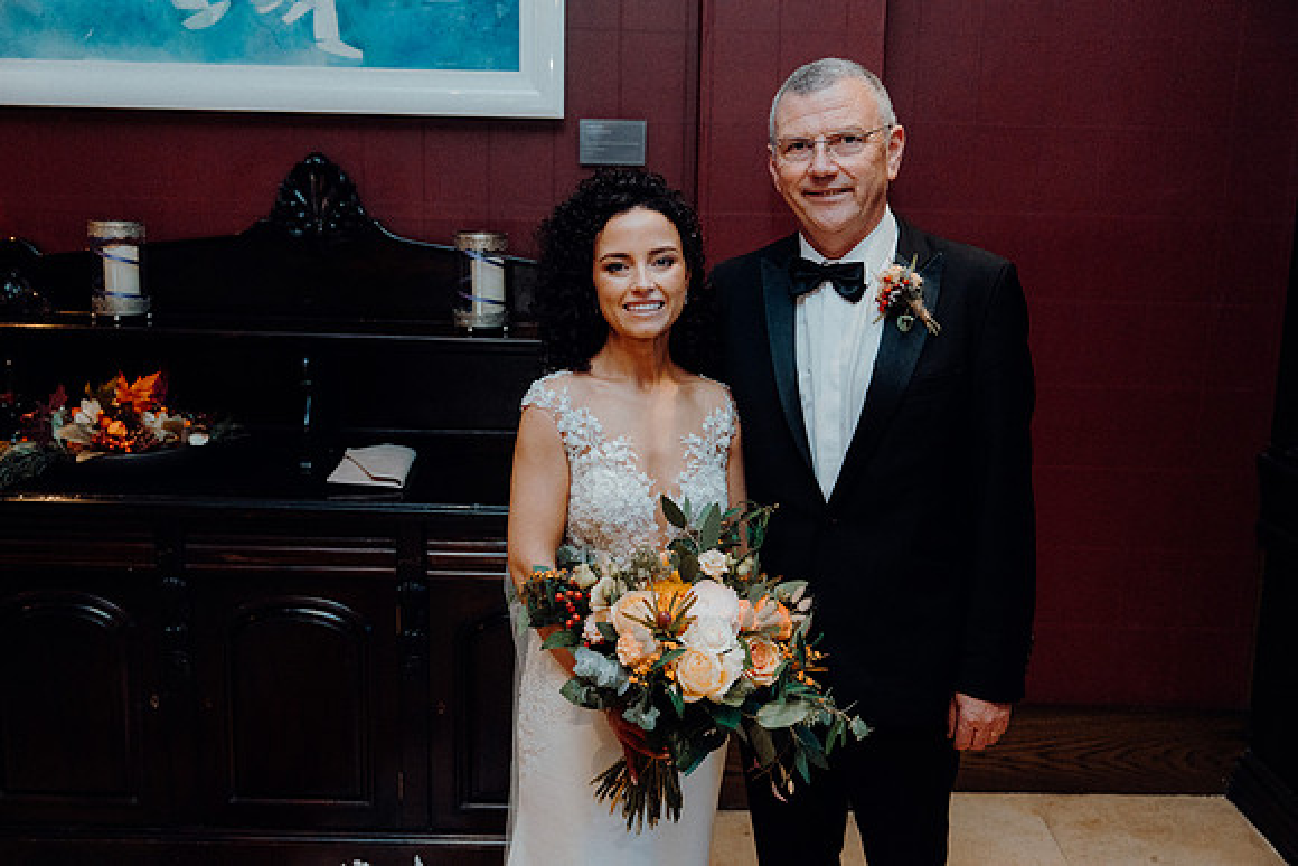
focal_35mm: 39
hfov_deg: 49.5
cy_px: 433
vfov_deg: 34.2
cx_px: 649
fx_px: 1406
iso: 3200
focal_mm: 39
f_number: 3.5
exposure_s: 1/160
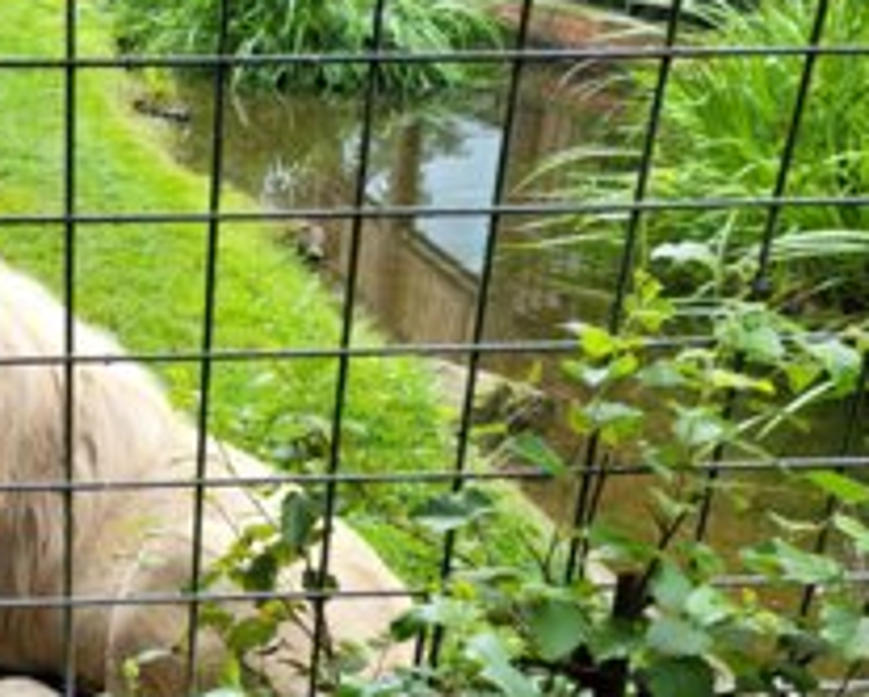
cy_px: 500
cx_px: 38
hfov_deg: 35.1
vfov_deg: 30.5
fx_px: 1261
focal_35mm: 49
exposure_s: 1/255
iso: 40
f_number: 1.8
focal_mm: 5.4
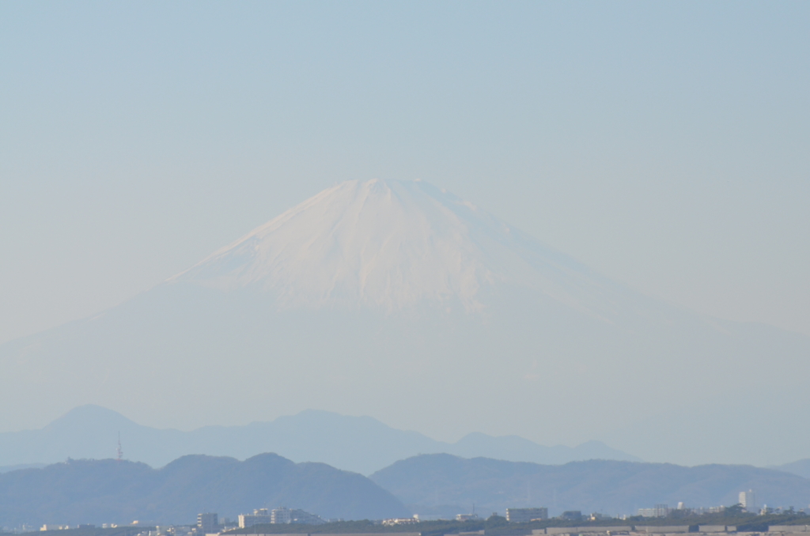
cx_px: 405
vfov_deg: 4.6
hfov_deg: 6.9
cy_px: 268
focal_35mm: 300
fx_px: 6735
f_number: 7.1
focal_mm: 200
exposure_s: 1/2000
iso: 400
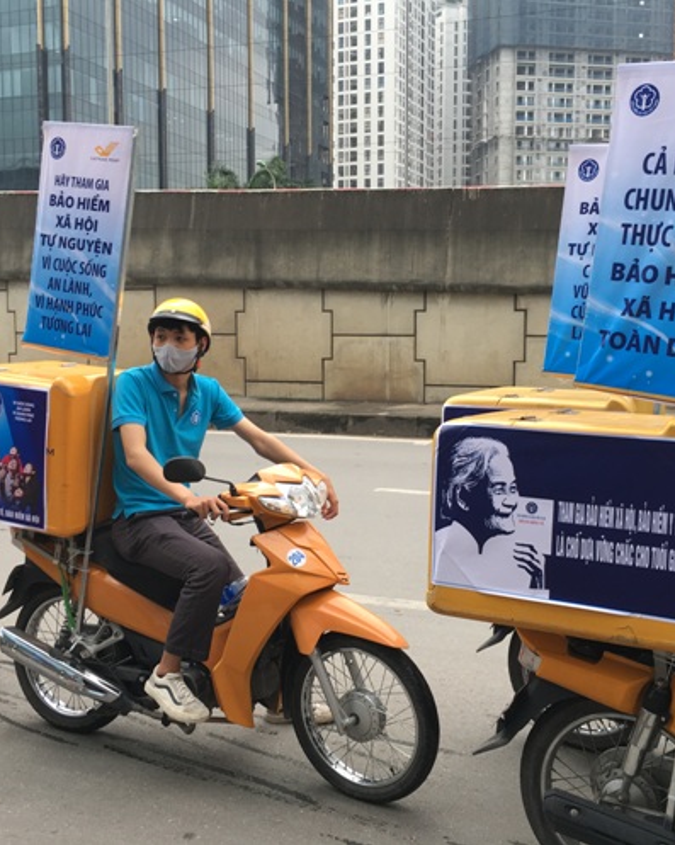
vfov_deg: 48.0
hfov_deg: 39.1
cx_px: 349
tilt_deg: -3.1
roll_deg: +0.5
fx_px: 950
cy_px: 422
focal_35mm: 38
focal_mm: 4.15
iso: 32
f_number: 2.2
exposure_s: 1/100
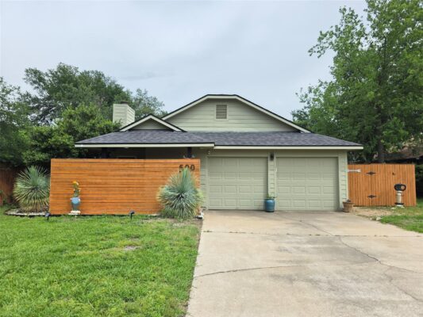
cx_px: 212
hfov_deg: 73.9
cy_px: 158
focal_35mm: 23
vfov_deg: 58.9
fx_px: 281
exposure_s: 1/3050
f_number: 1.7
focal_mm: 6.3
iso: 80
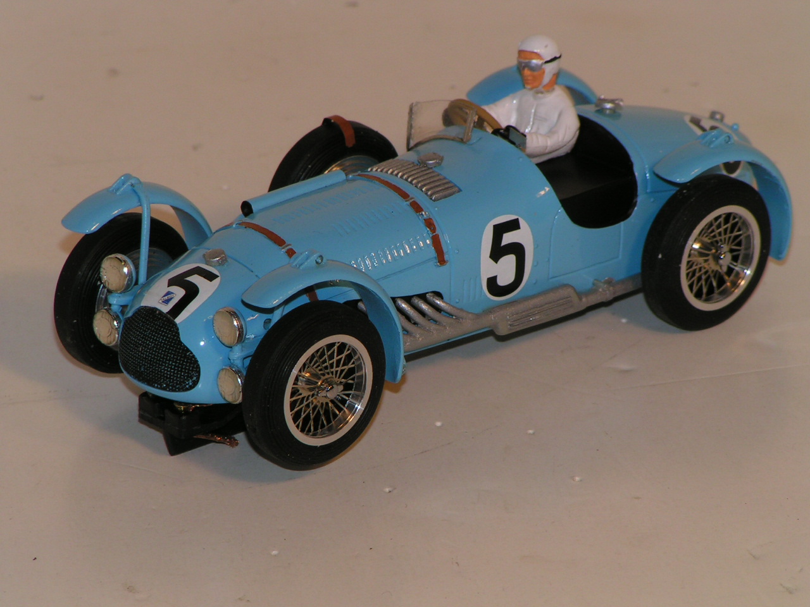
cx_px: 405
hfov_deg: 7.0
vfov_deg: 5.3
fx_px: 6622
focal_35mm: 283
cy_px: 304
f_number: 5.6
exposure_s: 1/320
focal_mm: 43.3
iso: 50
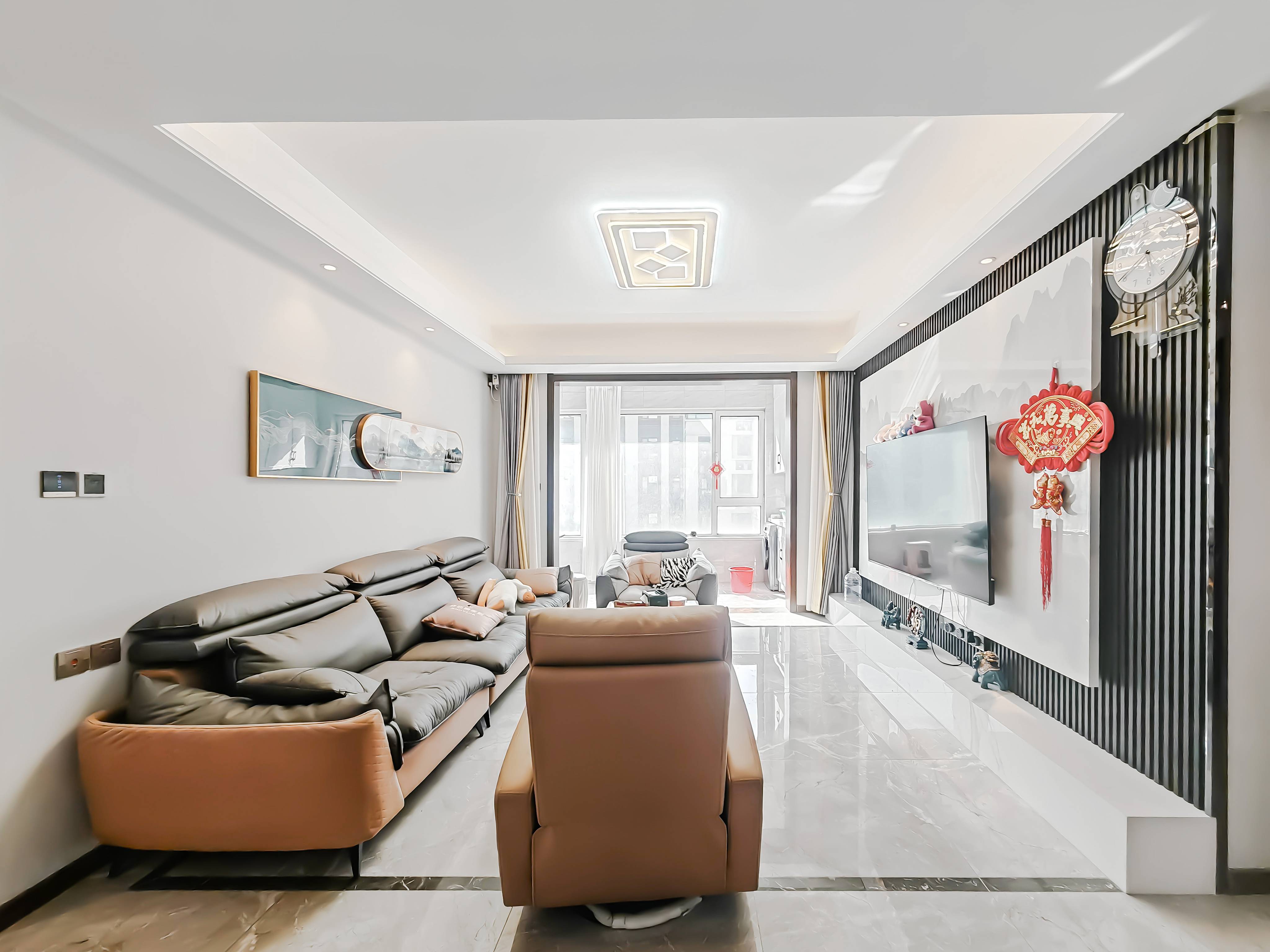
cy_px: 476
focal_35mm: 13
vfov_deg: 89.9
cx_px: 635
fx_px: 477
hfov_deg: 106.2
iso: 100
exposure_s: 1/50
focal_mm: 1.82
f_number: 2
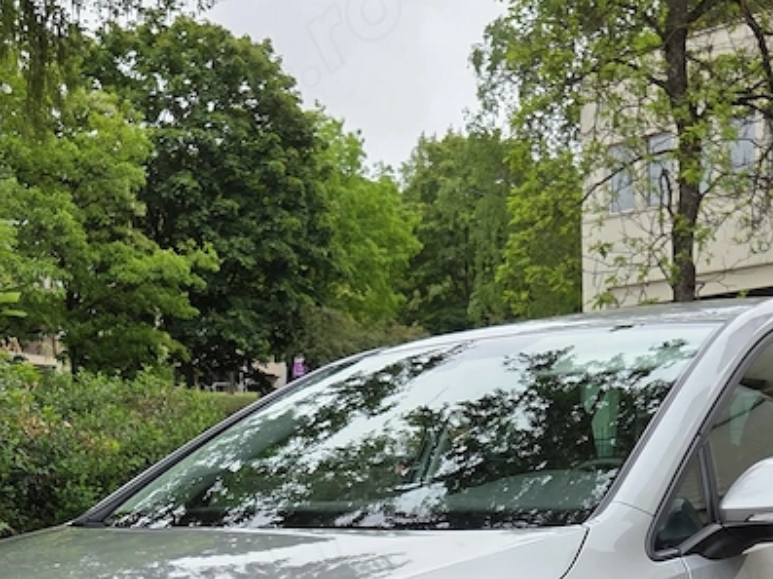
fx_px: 1294
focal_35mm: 58
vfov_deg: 23.4
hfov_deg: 33.2
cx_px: 419
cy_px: 667
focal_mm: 5.4
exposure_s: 1/2450
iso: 80
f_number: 1.8
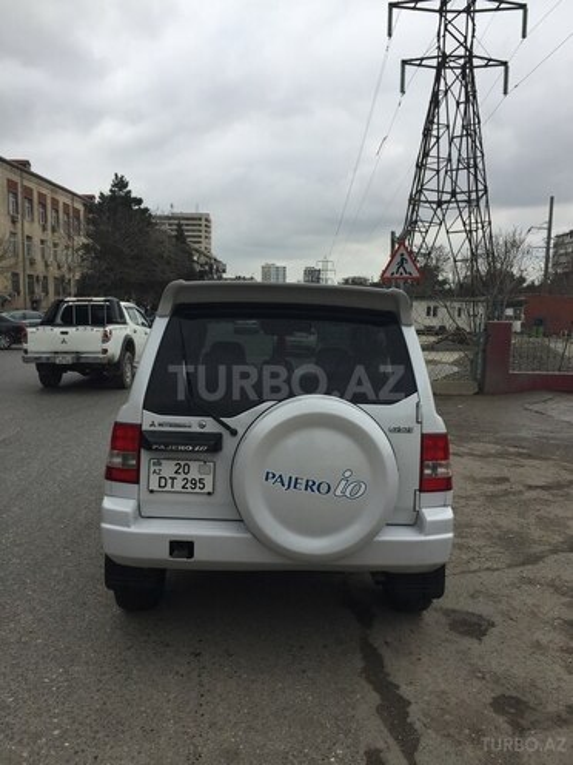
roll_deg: -2.1
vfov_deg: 61.7
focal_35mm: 29
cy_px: 382
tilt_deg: -6.3
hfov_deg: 48.2
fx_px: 640
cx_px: 286
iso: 32
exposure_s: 1/1014
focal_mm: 4.15
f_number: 2.2
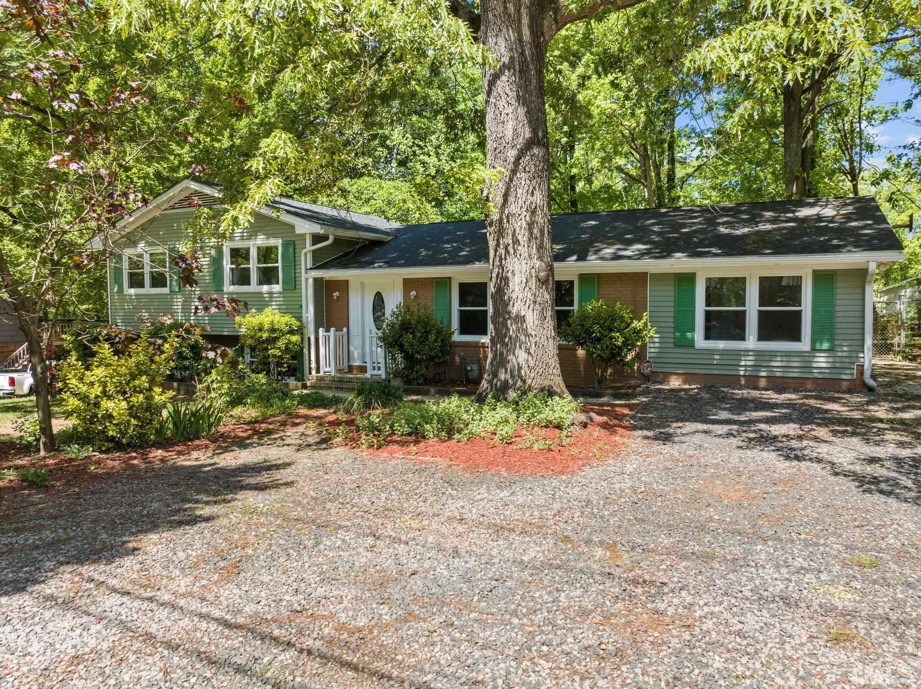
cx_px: 460
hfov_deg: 71.6
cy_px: 344
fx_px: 638
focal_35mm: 24
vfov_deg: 56.8
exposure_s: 1/240
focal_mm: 12.29
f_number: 2.8
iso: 180
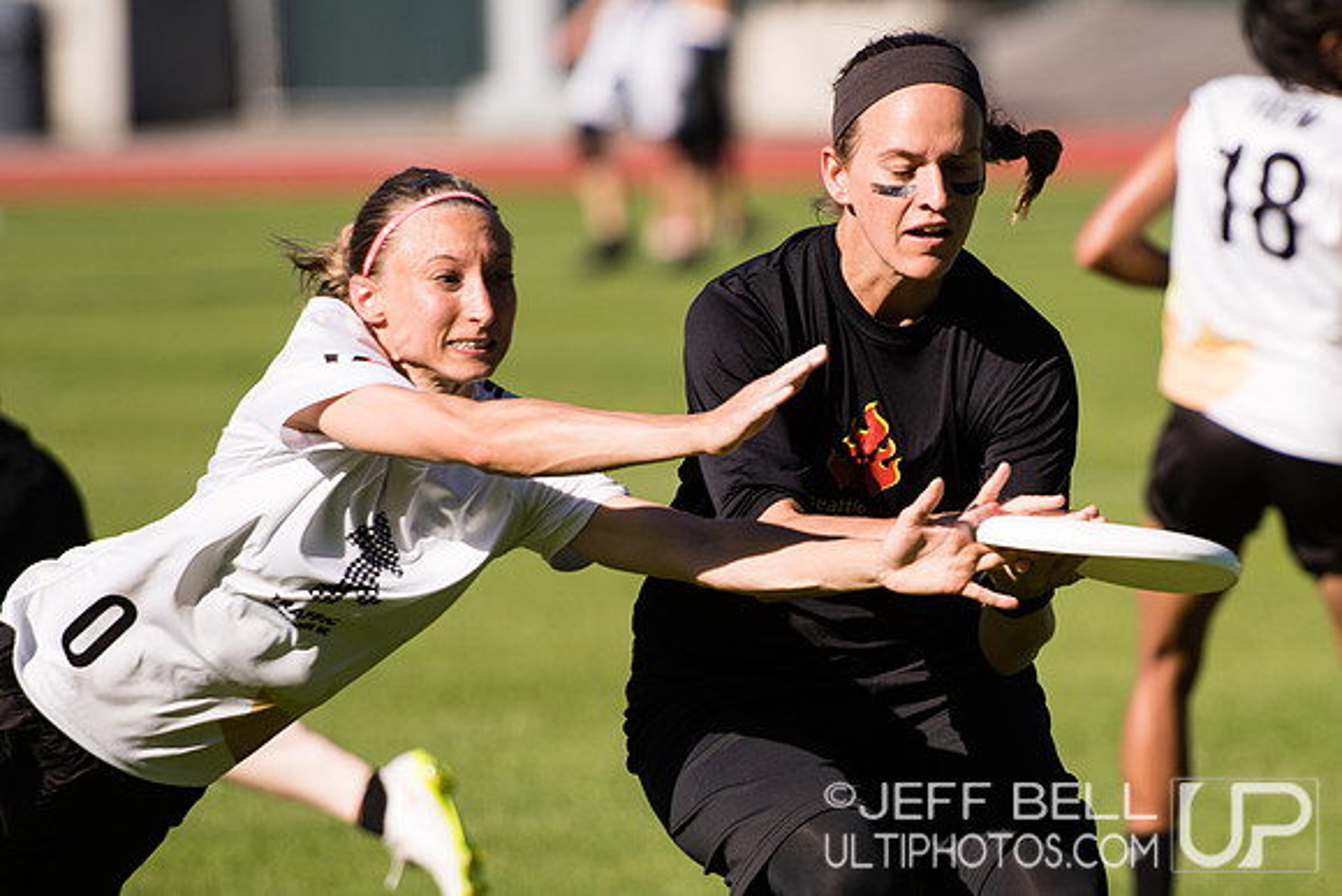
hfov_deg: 4.8
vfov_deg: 3.2
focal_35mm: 431
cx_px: 935
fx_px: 16076
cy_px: 561
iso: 100
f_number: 2.8
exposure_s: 1/2500
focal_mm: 200
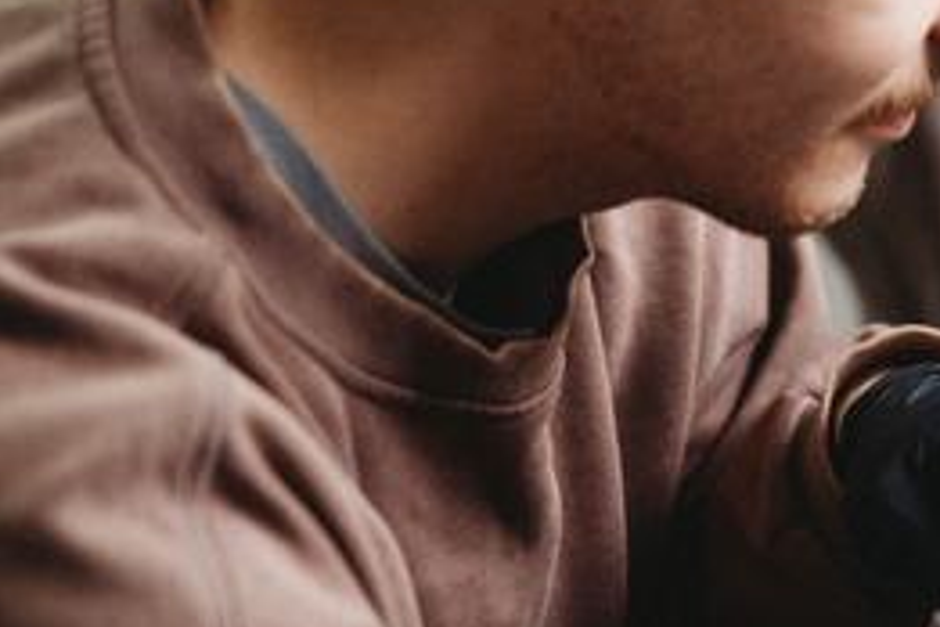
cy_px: 155
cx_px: 904
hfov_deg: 17.4
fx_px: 3003
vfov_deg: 11.9
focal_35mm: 115
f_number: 2.8
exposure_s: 1/160
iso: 250
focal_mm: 50
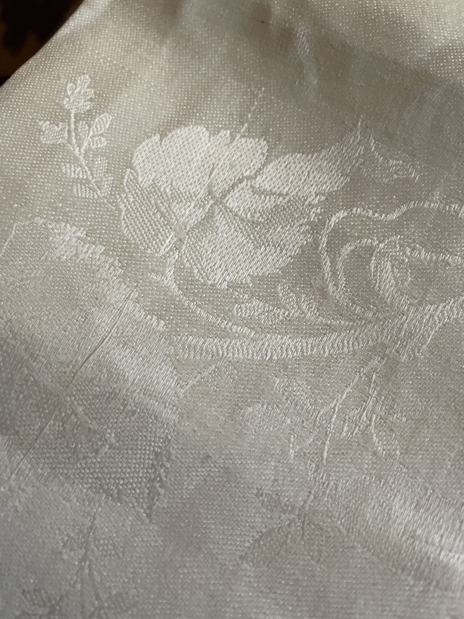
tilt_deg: -55.4
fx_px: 465
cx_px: 232
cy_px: 310
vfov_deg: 67.3
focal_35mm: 26
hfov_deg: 53.1
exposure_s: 1/60
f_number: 1.6
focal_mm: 4.2
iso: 400
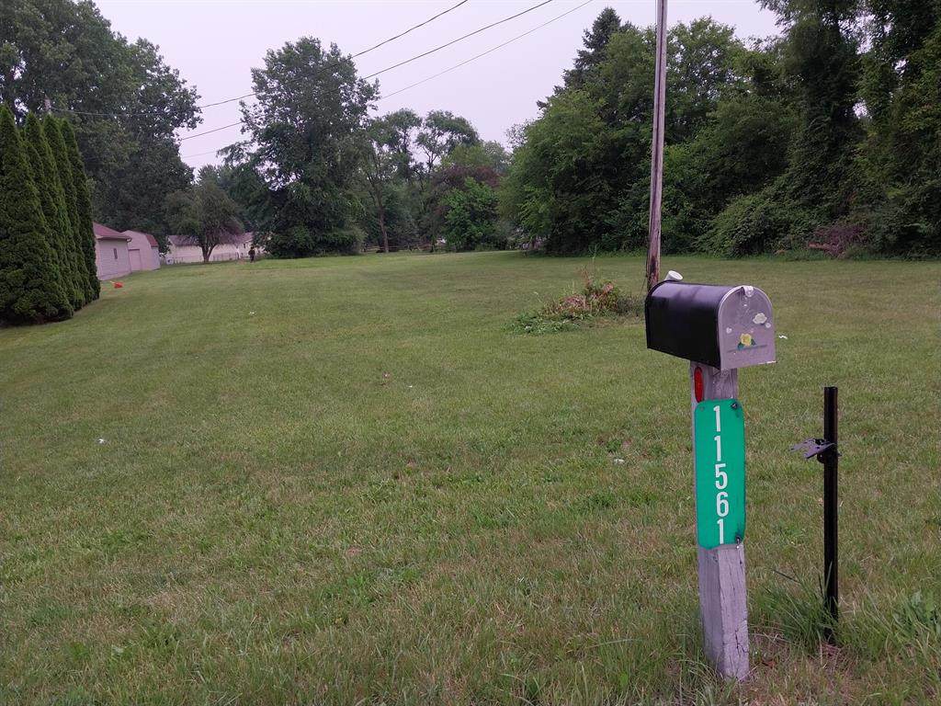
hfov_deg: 67.3
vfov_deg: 53.1
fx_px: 707
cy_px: 353
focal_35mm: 26
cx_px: 470
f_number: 1.8
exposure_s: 1/160
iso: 20
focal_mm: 4
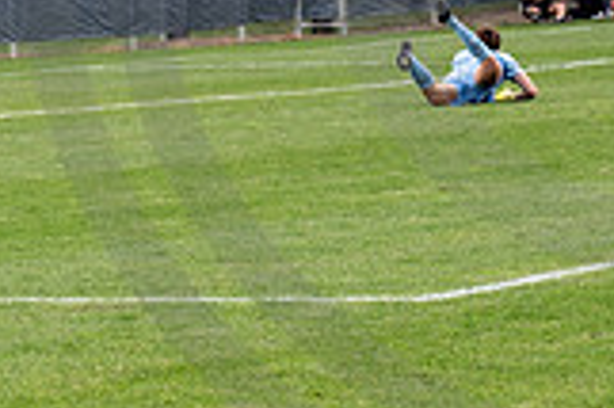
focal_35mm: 354
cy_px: 44
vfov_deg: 3.9
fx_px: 6031
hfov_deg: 5.8
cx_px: 897
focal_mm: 82
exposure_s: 1/320
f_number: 4.5
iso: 320
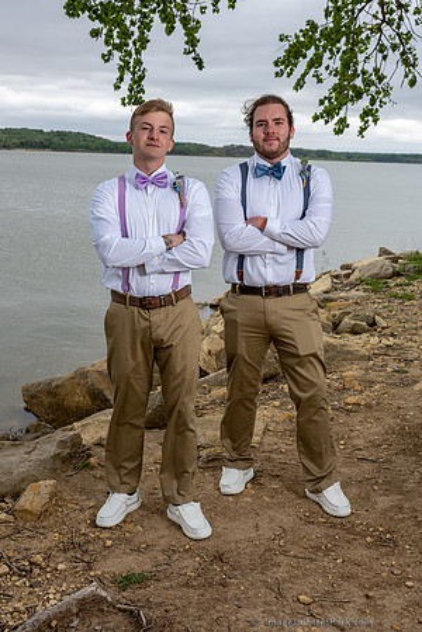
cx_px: 211
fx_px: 615
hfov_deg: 37.9
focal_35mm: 35
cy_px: 316
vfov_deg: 54.4
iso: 100
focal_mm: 35
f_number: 7.1
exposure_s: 1/200
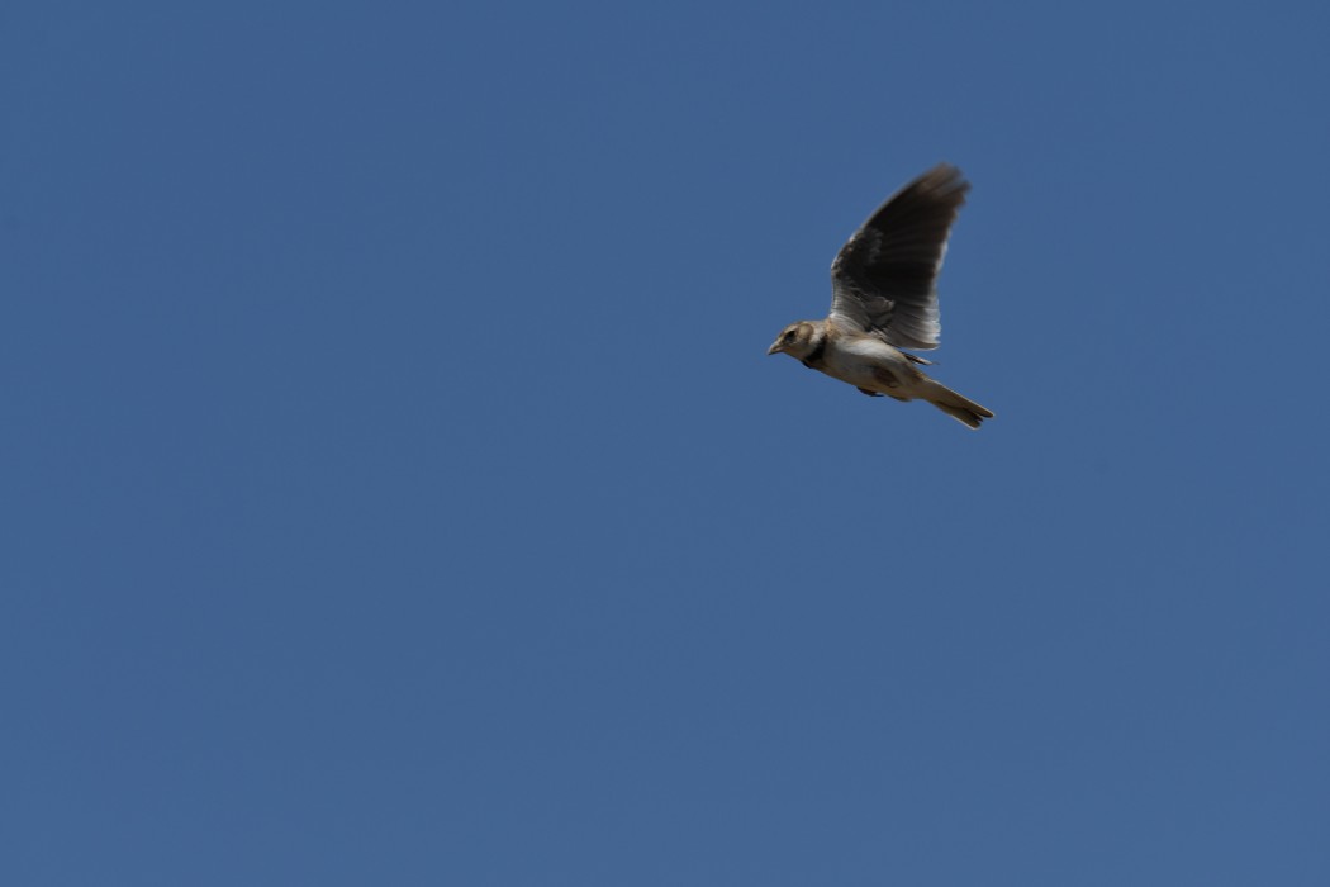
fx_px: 30477
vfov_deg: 1.7
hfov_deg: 2.5
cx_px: 665
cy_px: 444
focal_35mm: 825
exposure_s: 1/1600
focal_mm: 550
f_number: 9
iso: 280
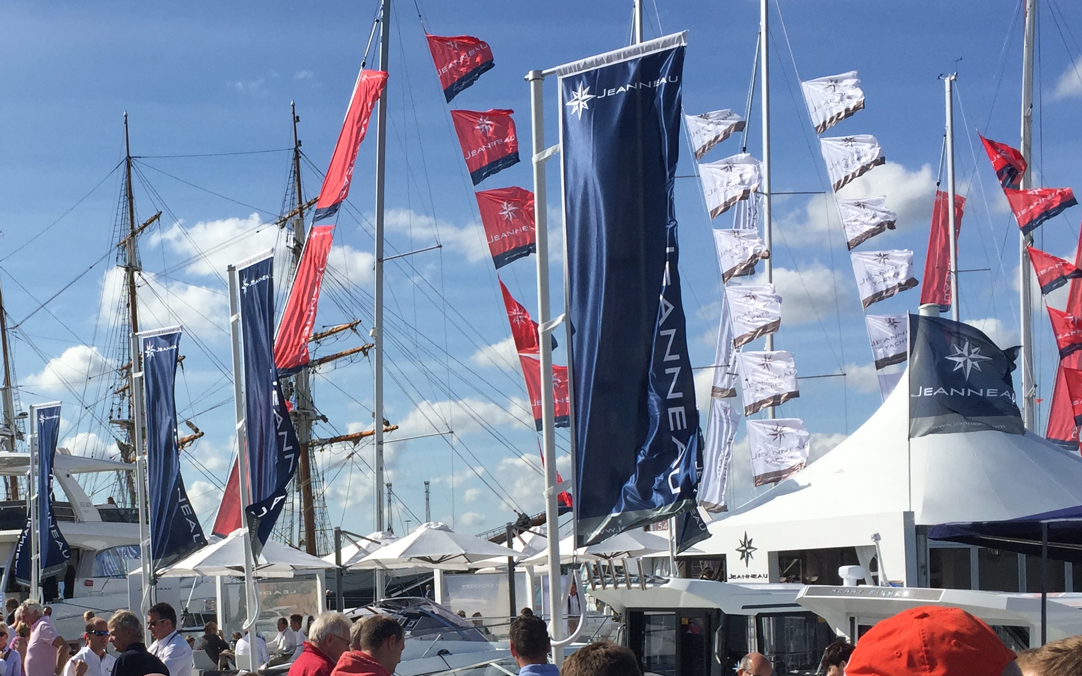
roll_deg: +1.0
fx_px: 1533
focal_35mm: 52
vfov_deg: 24.5
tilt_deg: +0.9
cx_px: 324
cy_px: 533
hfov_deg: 38.2
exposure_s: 1/3300
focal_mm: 4.15
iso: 32
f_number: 2.2
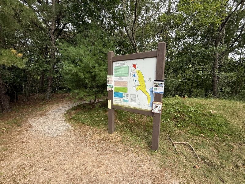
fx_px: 99
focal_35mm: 14
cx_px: 122
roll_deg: -2.3
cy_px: 92
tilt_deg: -4.3
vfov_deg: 85.7
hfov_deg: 102.1
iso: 50
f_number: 2.2
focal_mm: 2.22
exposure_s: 1/176
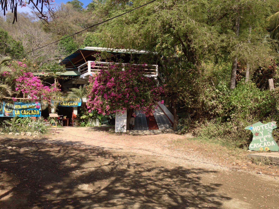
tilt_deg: +2.7
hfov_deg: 52.6
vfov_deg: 40.7
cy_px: 104
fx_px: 282
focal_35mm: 35
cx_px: 140
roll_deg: +0.8
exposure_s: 1/812
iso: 50
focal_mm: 4.28
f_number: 2.4
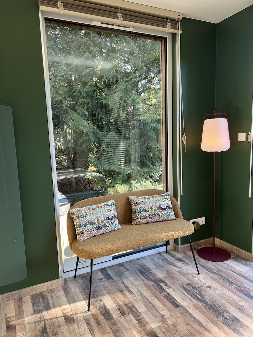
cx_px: 126
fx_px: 253
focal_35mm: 26
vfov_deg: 67.3
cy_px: 168
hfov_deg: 53.1
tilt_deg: -6.3
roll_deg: +3.1
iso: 64
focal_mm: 5.7
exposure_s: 1/100
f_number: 1.5
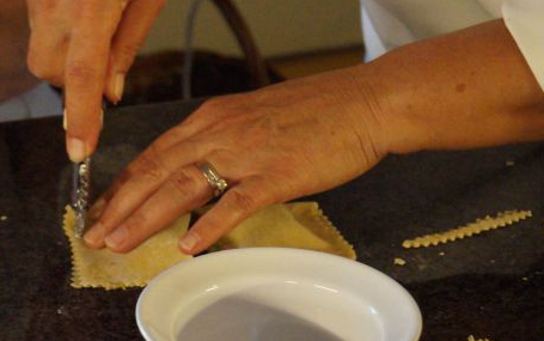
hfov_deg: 15.3
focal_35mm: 134
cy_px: 176
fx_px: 1988
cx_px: 20
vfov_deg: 9.8
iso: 3200
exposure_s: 1/60
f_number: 5.6
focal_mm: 40
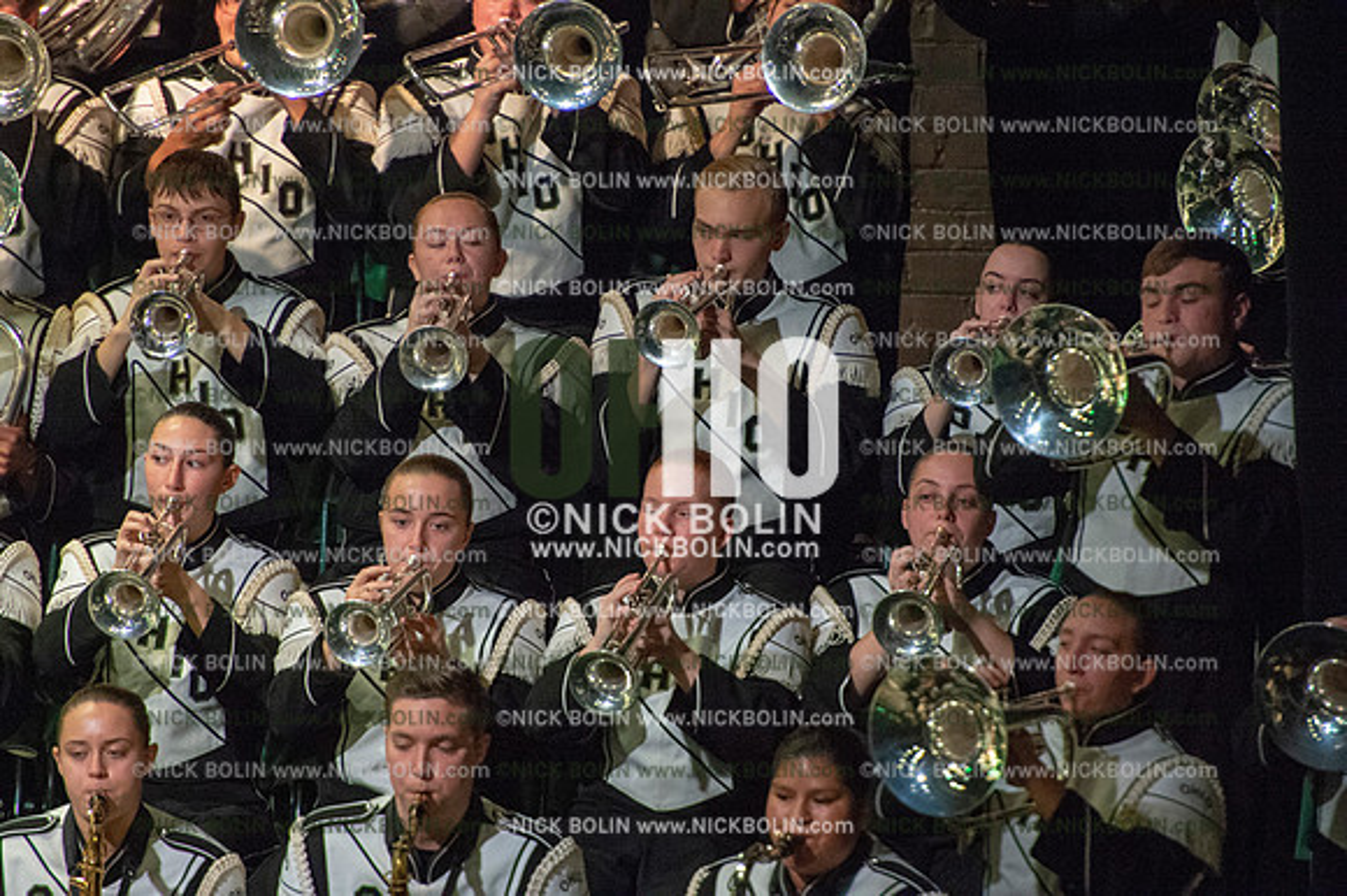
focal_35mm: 400
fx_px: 14958
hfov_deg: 5.2
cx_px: 674
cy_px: 448
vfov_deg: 3.4
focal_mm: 400
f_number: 5.6
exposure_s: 1/320
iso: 8000
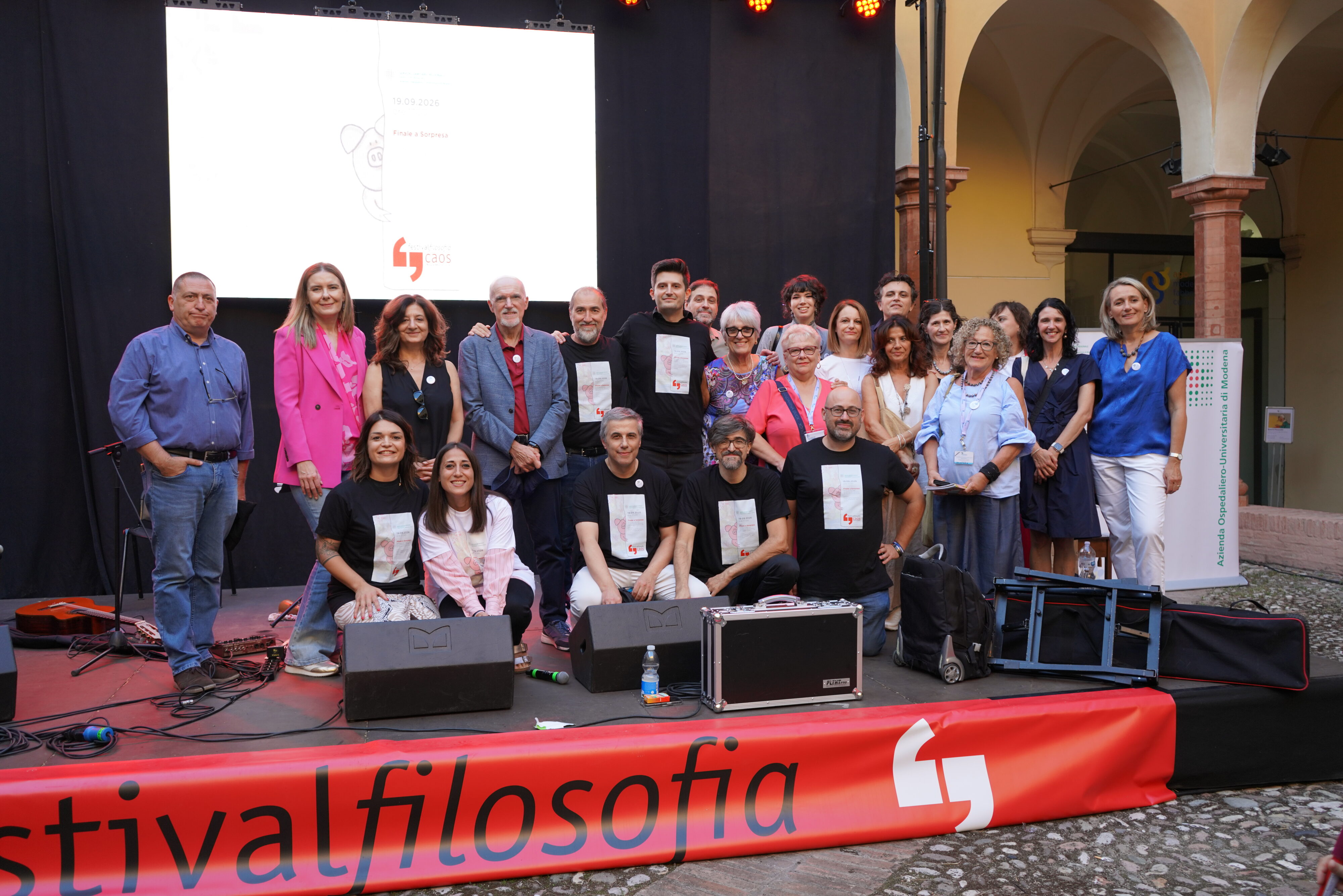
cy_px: 448
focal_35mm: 30
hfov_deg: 61.9
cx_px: 672
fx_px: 1119
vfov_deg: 43.6
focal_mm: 30
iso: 400
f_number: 4
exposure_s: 1/160
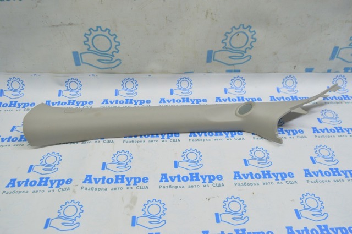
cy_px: 117
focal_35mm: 30
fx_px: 293
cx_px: 176
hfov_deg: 62.0
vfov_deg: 43.5
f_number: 5.6
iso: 400
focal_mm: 20
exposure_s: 1/25
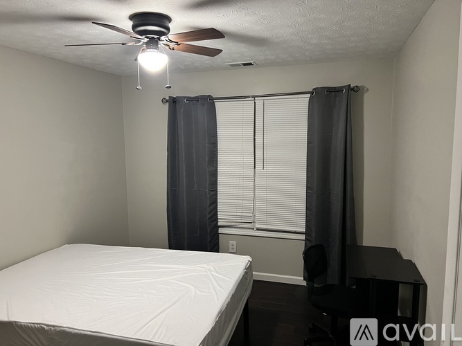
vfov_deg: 53.0
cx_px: 231
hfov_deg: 67.3
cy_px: 173
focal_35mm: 26
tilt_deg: -6.6
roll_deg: +0.8
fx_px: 347
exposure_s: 1/60
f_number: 1.5
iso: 400
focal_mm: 5.7
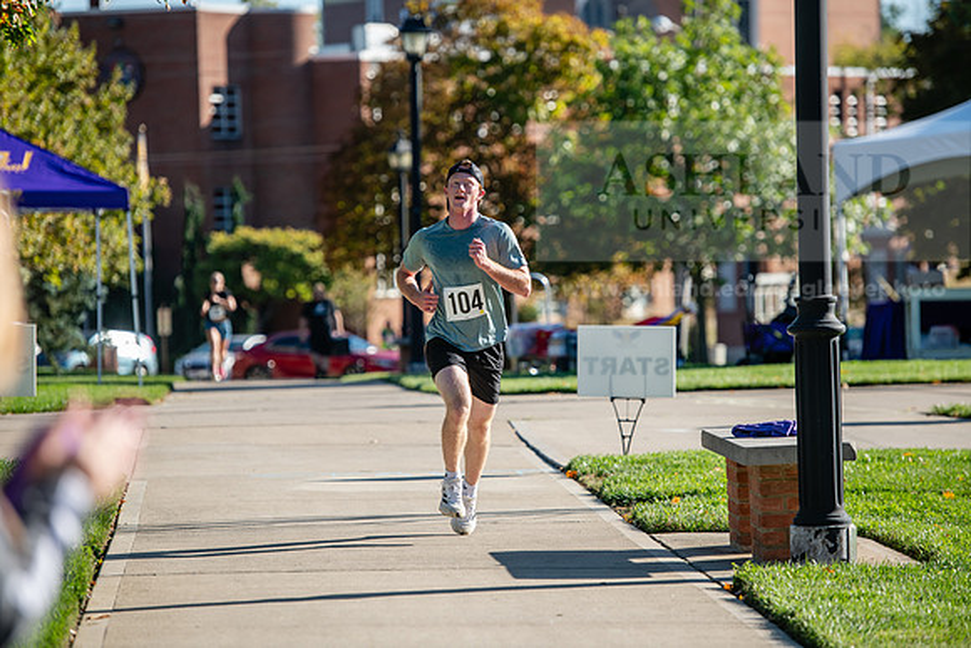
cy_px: 324
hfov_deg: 12.1
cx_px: 486
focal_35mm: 170
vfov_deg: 8.1
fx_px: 4586
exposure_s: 1/800
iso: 160
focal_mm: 170
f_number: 3.5
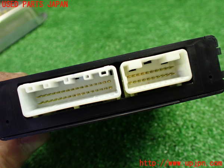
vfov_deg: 46.8
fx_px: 194
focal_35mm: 30
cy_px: 84
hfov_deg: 60.0
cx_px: 112
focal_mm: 5.4
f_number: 2.3
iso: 800
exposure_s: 1/125
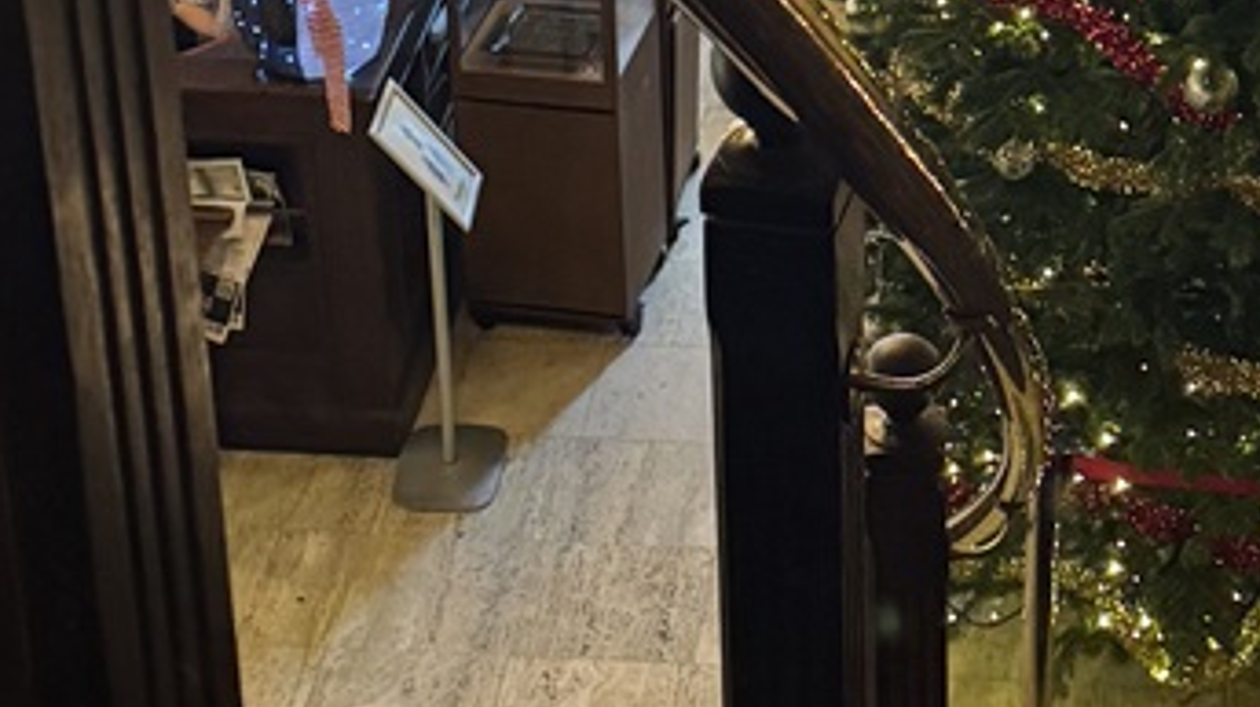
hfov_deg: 22.4
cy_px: -99
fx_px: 3172
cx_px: 859
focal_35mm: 95
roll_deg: -0.4
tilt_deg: -25.8
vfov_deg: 12.5
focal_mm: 6.76
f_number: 1.78
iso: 800
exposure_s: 1/50
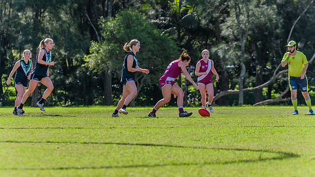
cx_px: 155
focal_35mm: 288
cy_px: 93
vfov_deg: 4.2
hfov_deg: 7.5
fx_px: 2407
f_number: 9
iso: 800
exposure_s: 1/1250
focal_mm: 270
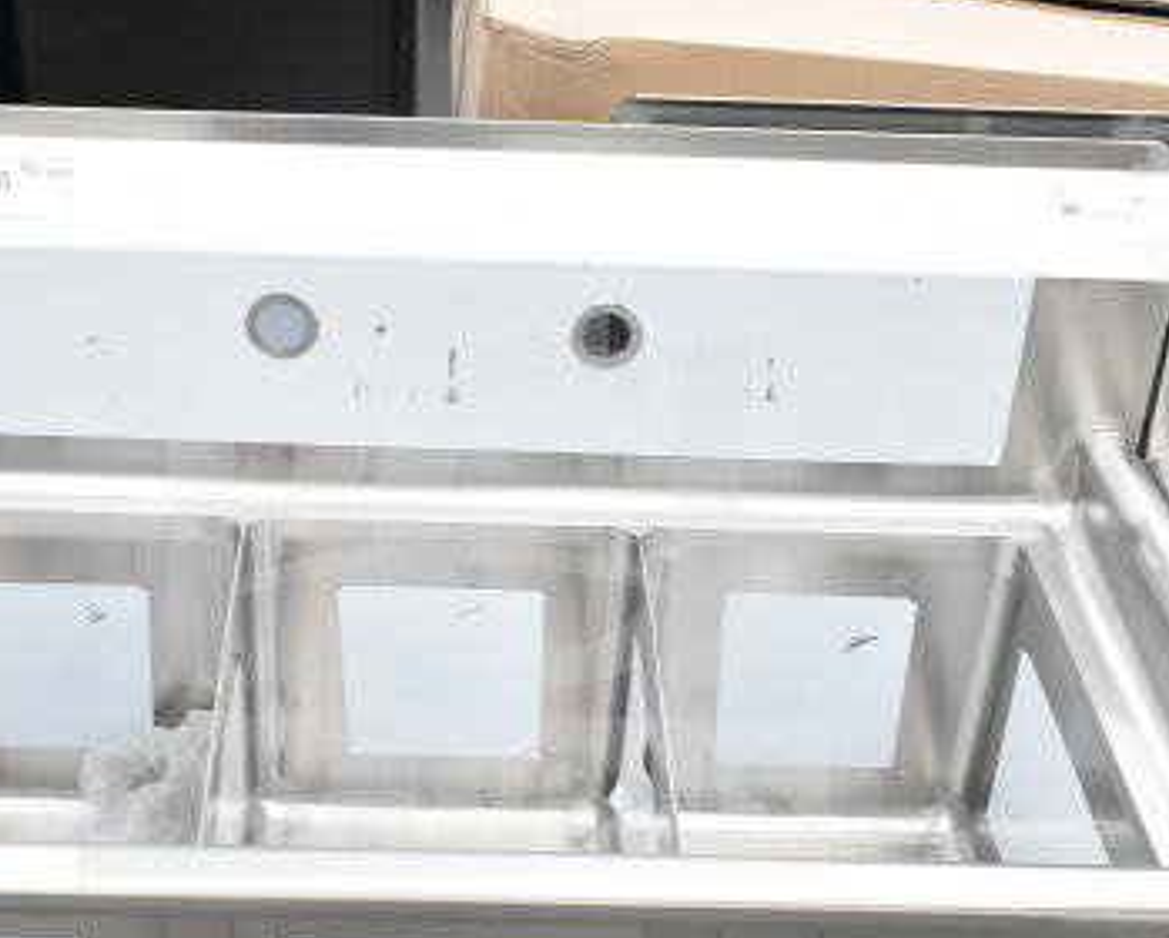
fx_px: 2044
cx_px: 452
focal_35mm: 59
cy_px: 611
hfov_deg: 31.8
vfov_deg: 25.7
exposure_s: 1/250
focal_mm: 24
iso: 1600
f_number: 8
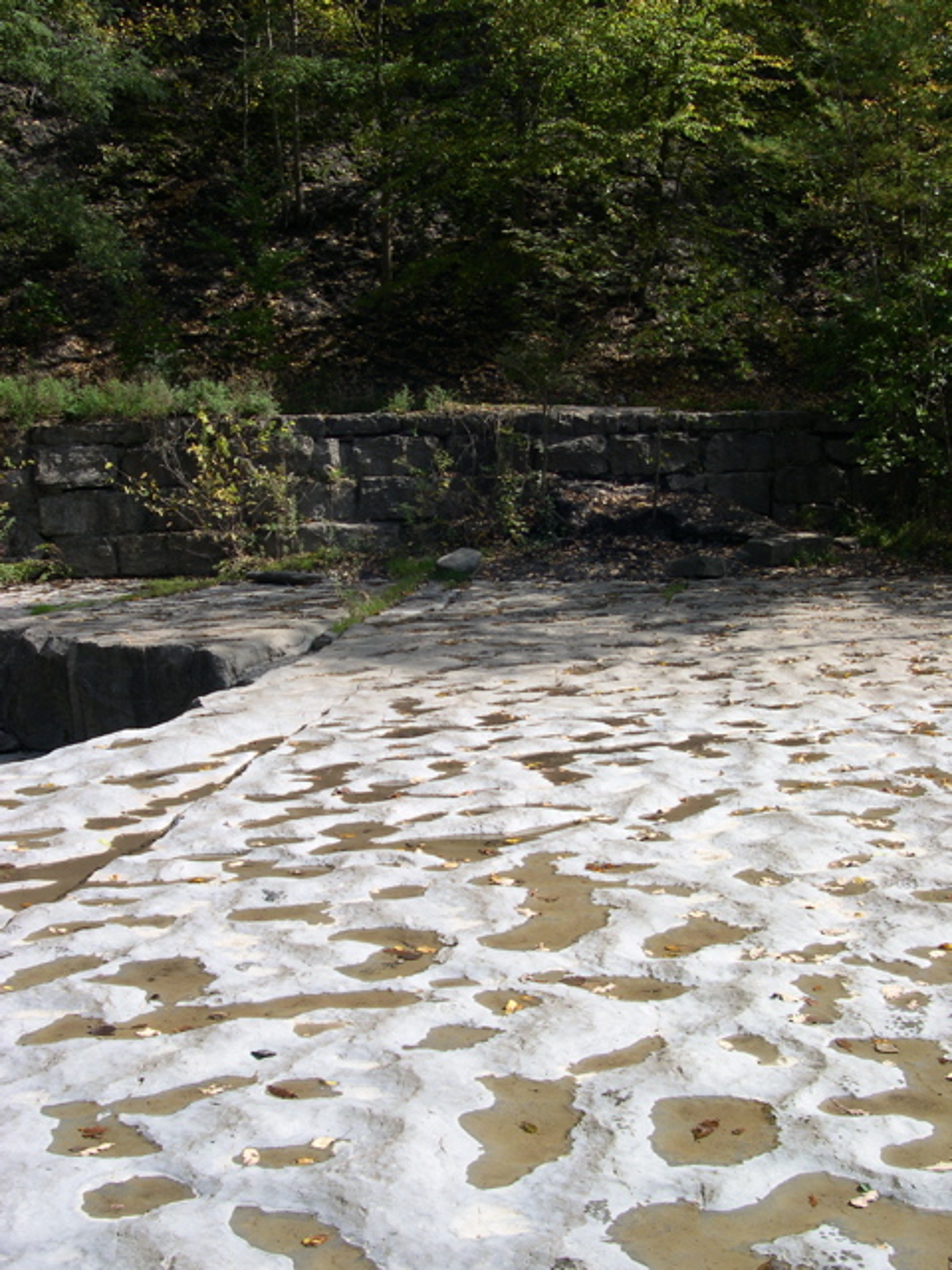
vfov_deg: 49.0
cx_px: 476
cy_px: 635
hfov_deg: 37.7
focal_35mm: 38
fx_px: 1393
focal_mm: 8
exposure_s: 1/94.8
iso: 100
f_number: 7.6
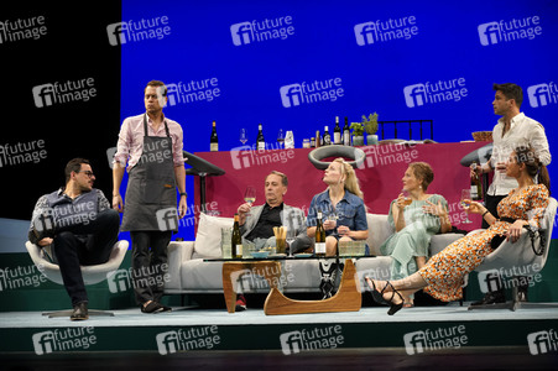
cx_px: 279
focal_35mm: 85
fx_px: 1316
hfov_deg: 23.9
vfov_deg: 16.0
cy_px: 186
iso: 1600
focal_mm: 85
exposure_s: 1/250
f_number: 5.6
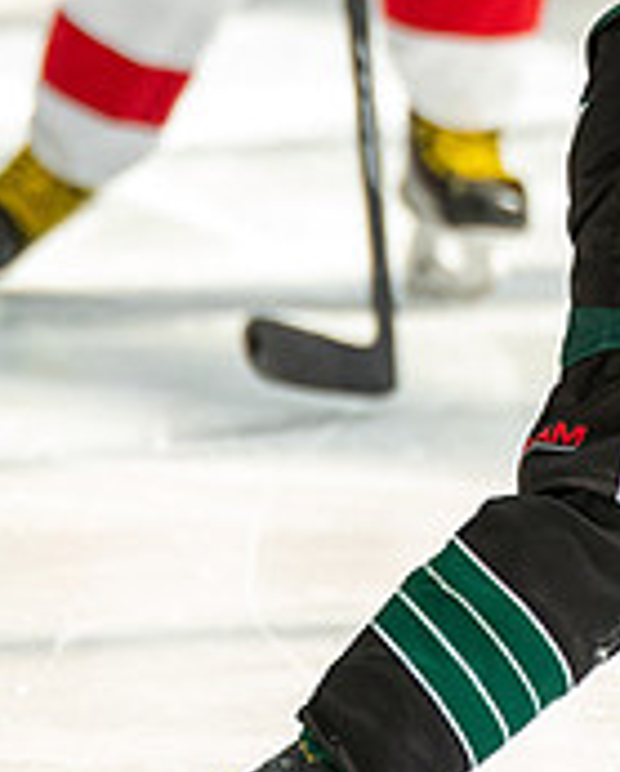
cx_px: 542
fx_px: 27521
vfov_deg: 1.6
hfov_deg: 1.3
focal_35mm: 1203
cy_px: 123
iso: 1600
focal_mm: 300
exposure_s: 1/2500
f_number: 3.5
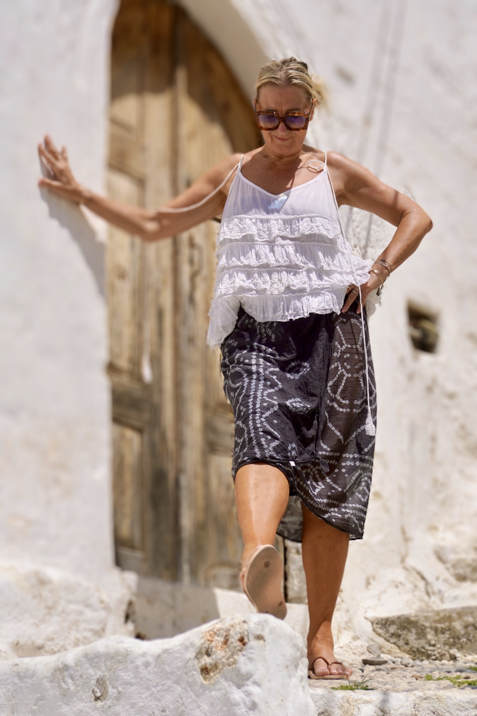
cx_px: 238
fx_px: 1073
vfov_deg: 36.9
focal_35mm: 54
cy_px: 358
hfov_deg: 25.1
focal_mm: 36
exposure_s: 1/1600
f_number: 5.6
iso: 100
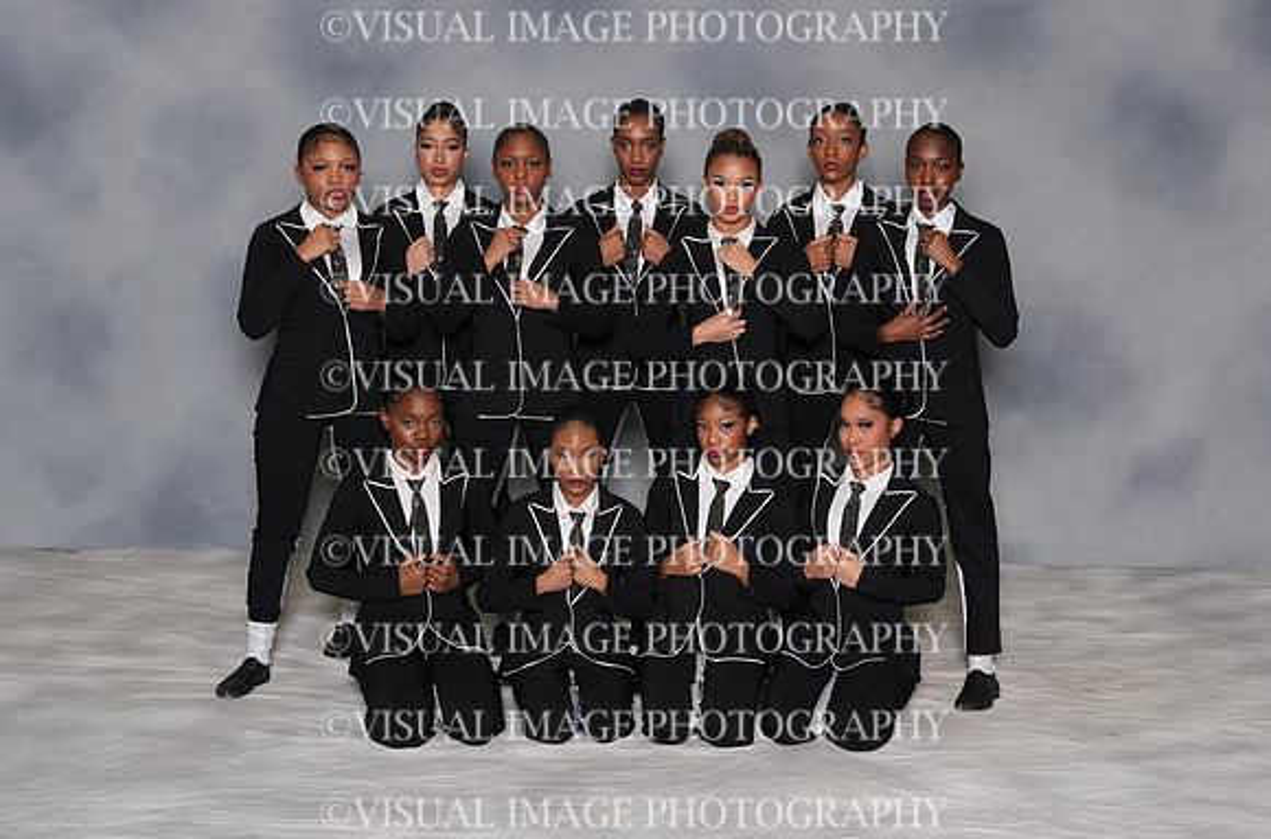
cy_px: 420
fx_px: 1795
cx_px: 636
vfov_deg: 26.3
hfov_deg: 39.0
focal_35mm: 51
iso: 800
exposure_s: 1/125
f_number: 8
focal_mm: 34
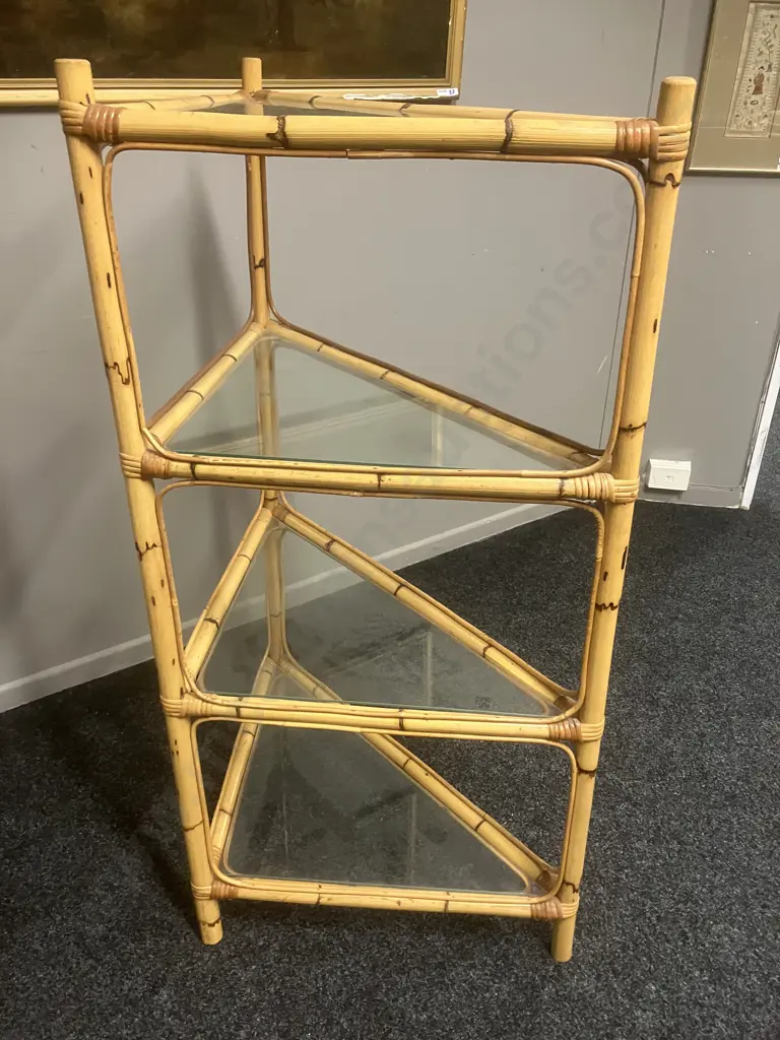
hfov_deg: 49.7
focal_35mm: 28
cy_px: 520
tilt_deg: -27.5
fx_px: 841
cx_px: 390
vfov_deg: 63.4
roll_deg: -0.9
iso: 320
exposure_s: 1/43
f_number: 1.8
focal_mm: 3.99
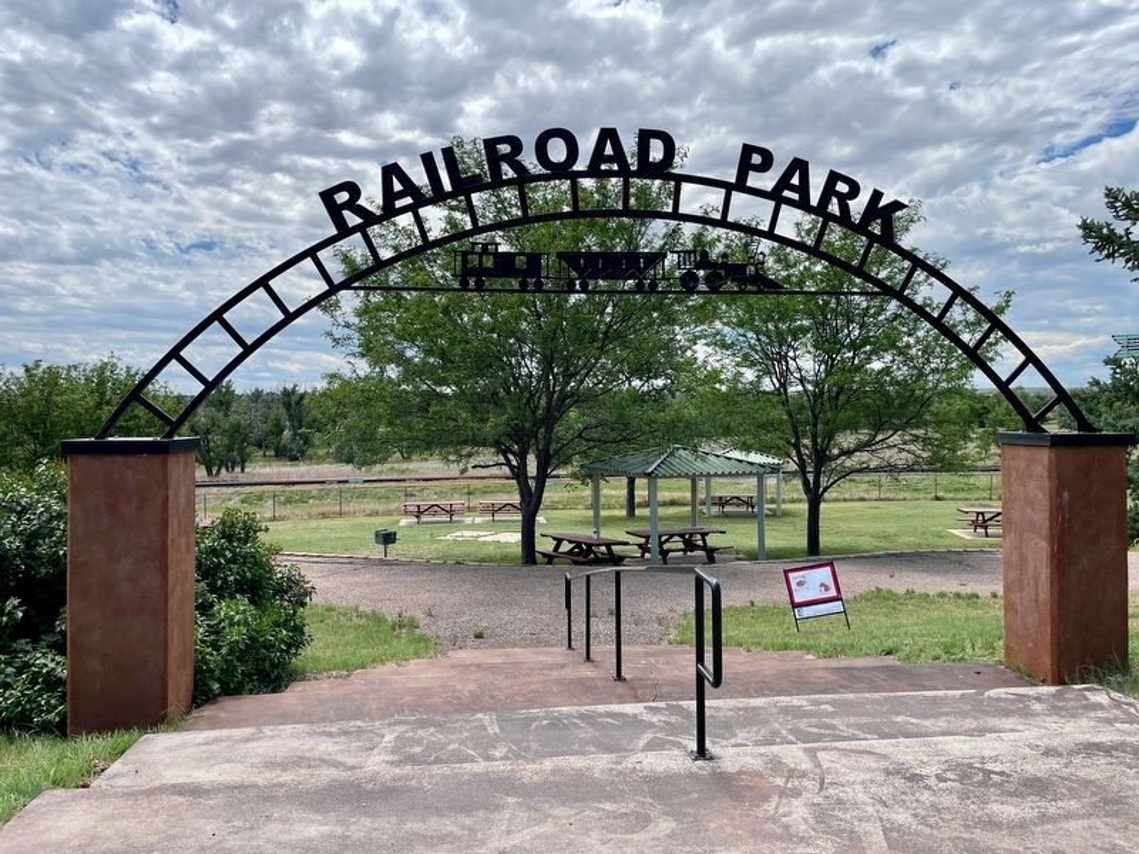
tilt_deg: -0.1
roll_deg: +0.8
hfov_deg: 67.3
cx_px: 570
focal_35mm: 26
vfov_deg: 53.1
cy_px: 427
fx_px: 856
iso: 32
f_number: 1.6
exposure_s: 1/4132
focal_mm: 4.2
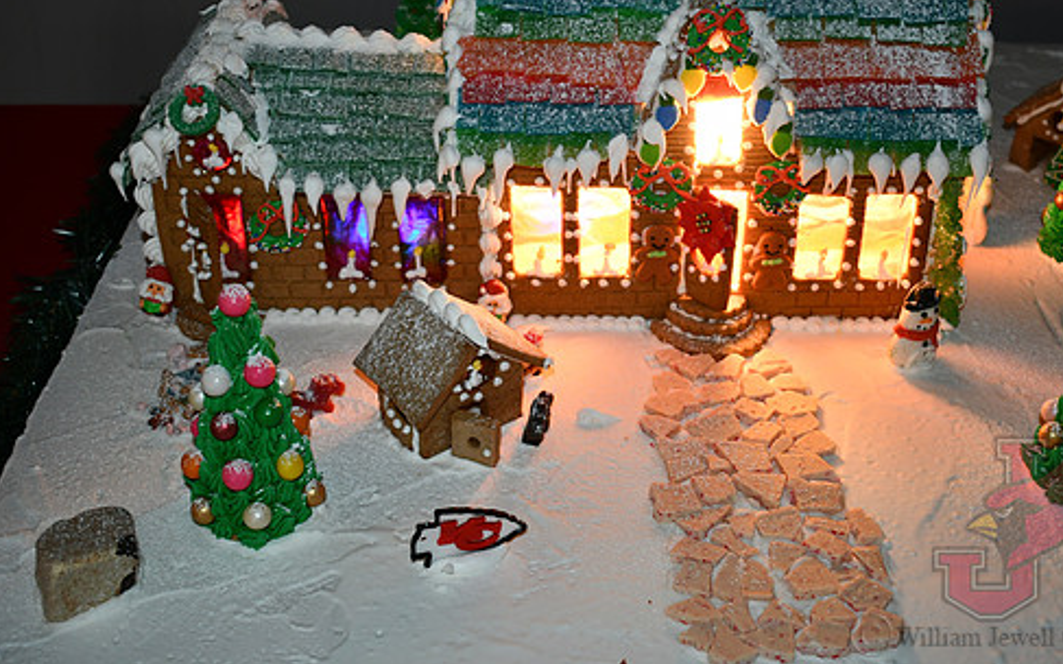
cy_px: 265
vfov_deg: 25.3
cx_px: 552
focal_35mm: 51
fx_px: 1477
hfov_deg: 39.6
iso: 500
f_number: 4.2
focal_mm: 28
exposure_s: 1/60
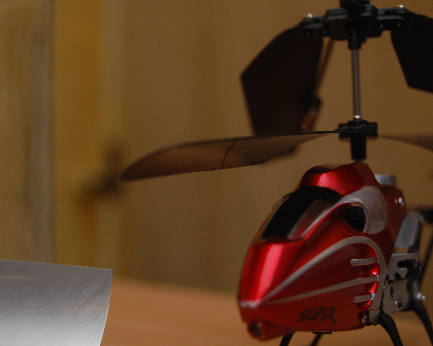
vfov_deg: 19.7
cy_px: 173
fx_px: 1000
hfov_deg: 24.4
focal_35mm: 78
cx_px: 215
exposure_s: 1/60
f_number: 5.3
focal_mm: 46
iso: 400
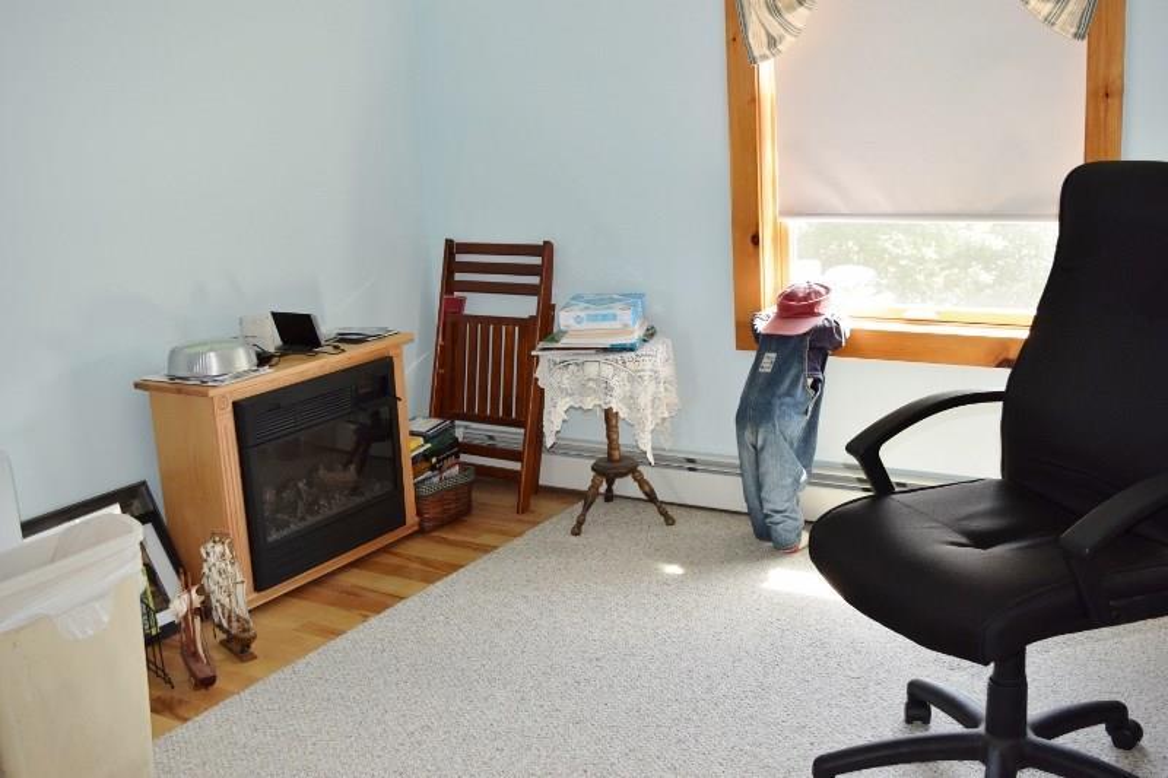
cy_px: 389
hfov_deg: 49.6
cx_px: 584
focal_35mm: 39
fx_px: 1265
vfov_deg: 34.2
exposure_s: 1/100
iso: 800
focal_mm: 26
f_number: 5
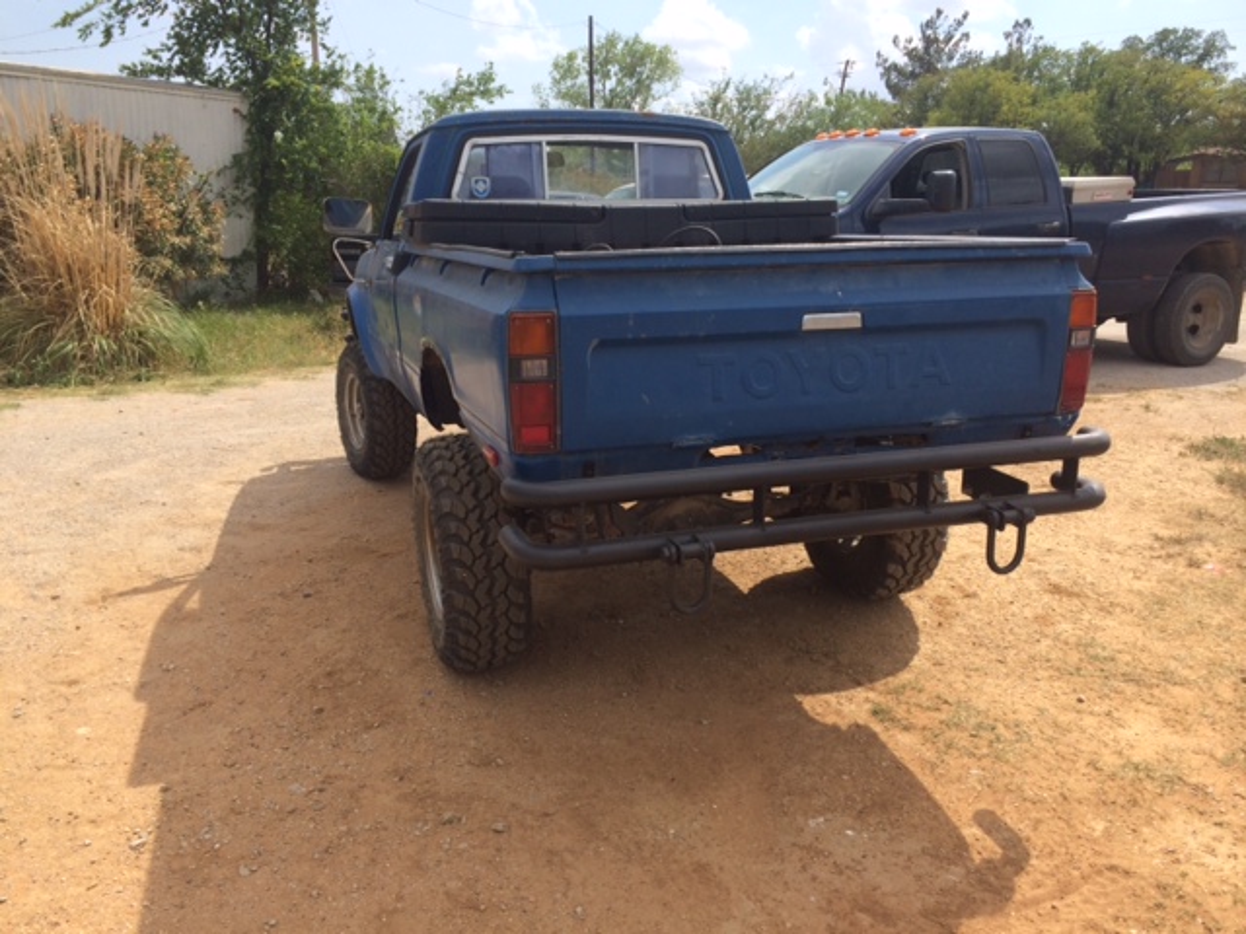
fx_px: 1080
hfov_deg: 60.0
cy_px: 467
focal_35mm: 30
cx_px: 623
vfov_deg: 46.8
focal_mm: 4.12
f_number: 2.2
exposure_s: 1/2053
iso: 40
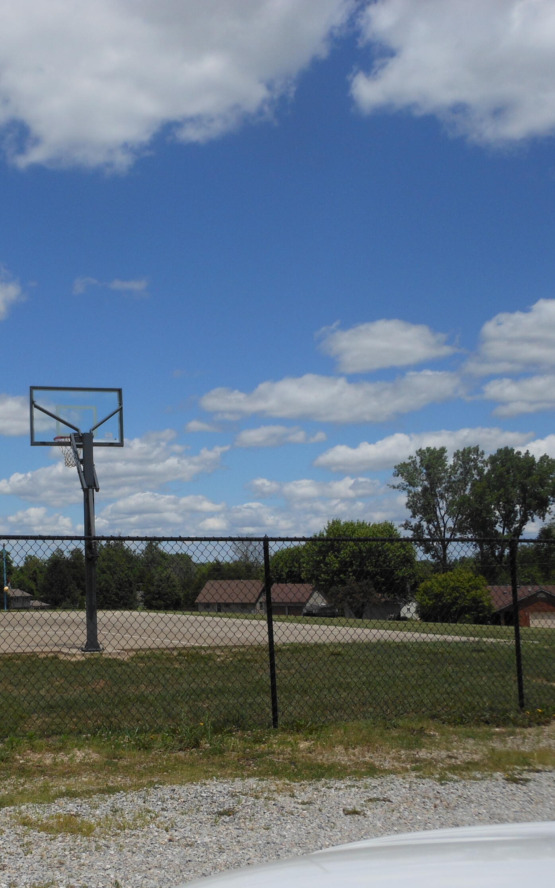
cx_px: 62
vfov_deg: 42.7
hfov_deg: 26.5
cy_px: 444
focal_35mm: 47
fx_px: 1138
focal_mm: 5.9
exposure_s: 1/1500
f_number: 4
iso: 80
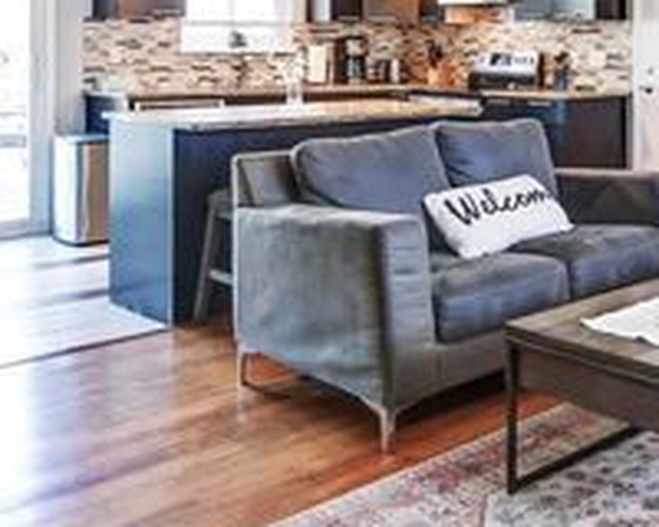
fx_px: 878
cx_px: 580
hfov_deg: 38.6
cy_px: 53
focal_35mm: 45
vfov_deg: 31.8
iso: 100
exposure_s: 1/8
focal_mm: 10
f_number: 9
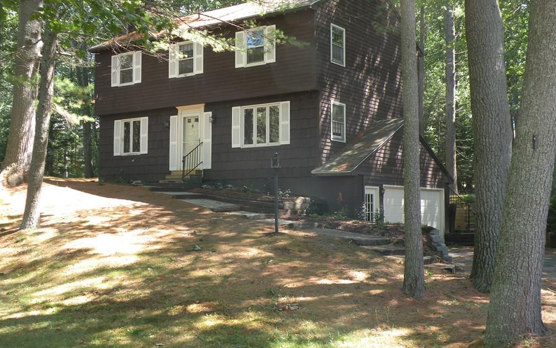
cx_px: 277
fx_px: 682
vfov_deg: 28.6
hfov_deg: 44.4
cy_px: 174
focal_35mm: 45
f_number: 3.2
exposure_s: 1/65.4
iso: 64
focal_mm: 7.4
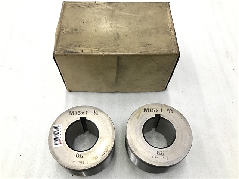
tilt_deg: -57.5
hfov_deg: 63.4
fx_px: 193
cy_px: 90
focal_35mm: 28
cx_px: 120
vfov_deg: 49.7
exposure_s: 1/30
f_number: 1.8
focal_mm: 3.99
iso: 40
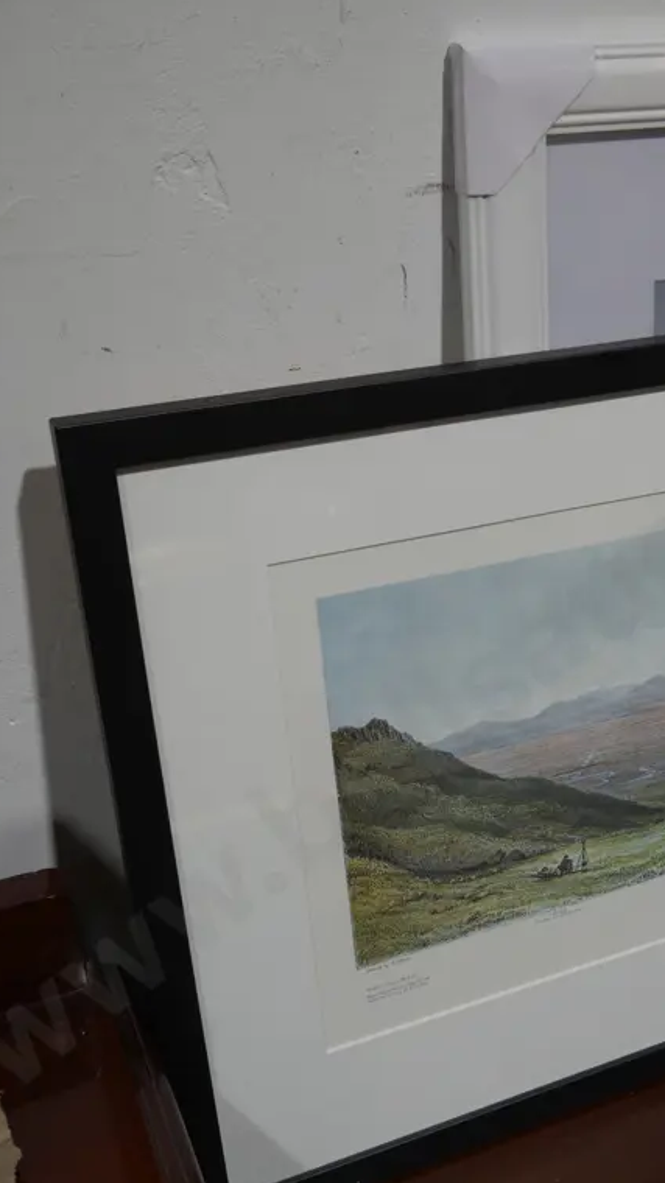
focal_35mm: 47
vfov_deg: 43.7
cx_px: 625
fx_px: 1475
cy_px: 589
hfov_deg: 24.5
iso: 200
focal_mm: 16
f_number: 3.6
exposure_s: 1/100
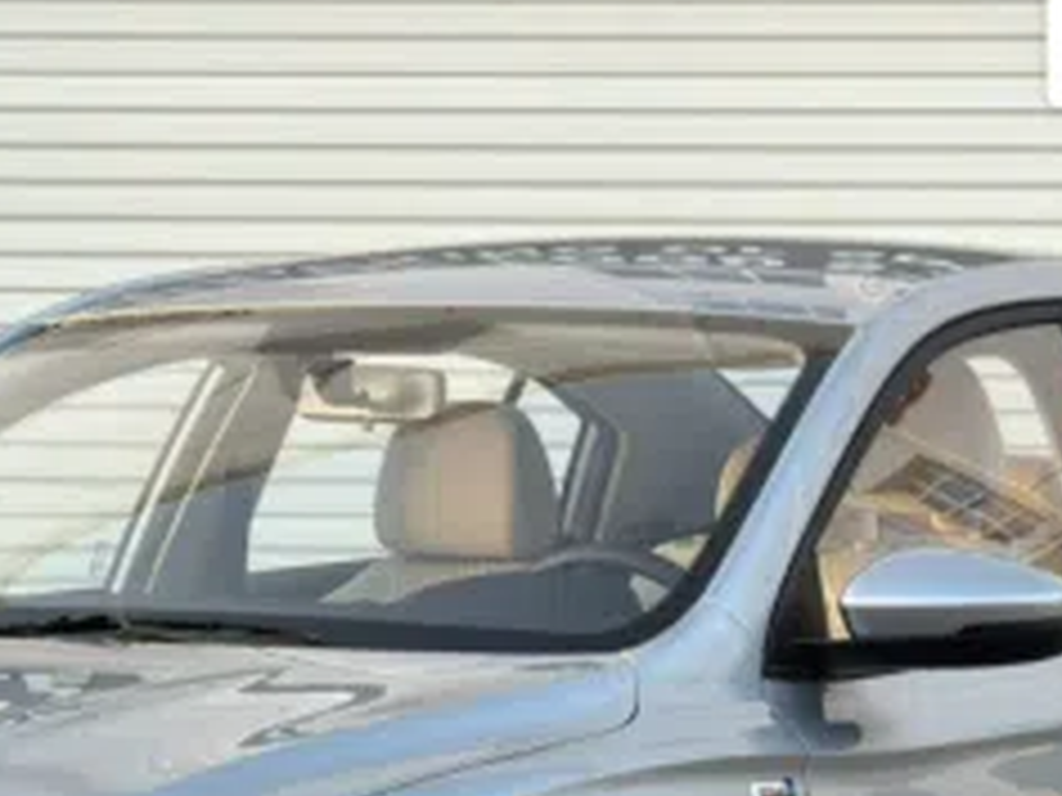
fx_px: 8314
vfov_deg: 5.5
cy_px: 756
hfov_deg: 7.3
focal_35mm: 271
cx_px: 369
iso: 80
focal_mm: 16.89
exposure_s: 1/121
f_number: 2.8
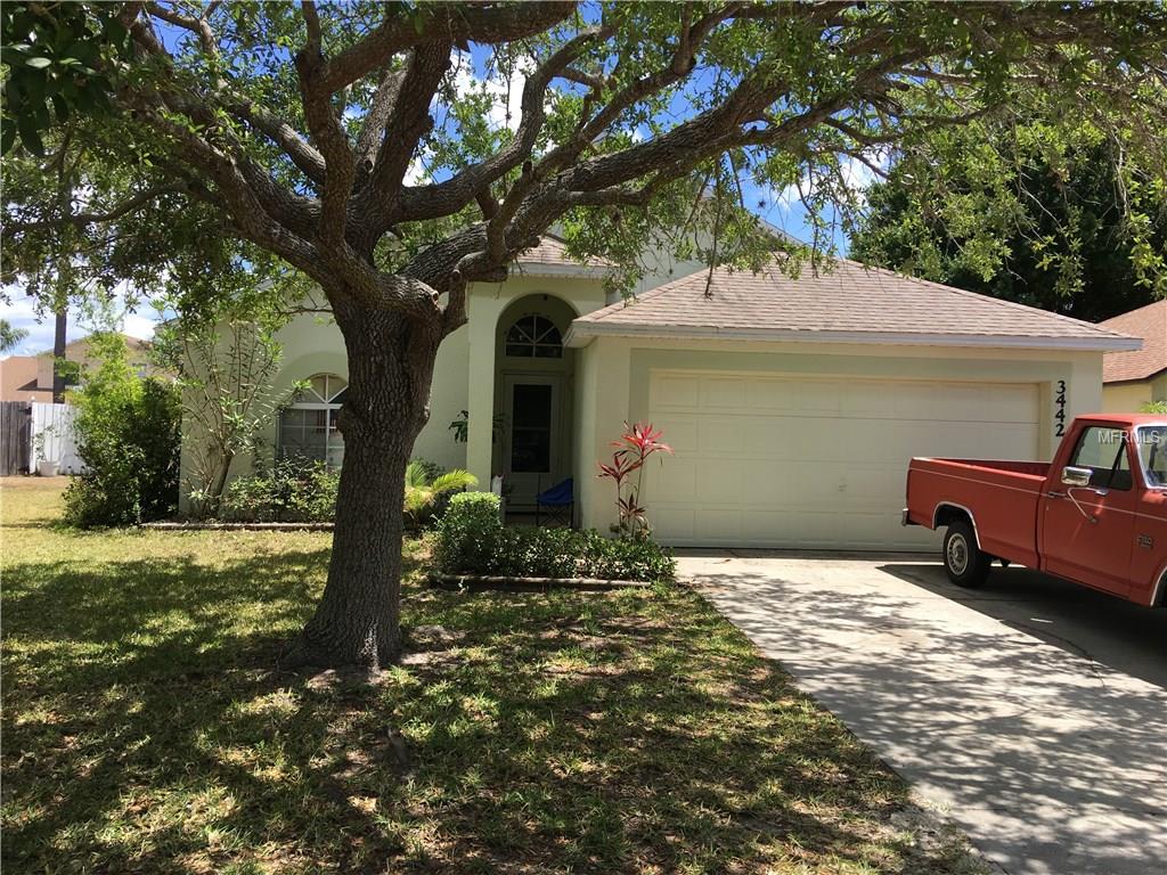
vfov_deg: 48.2
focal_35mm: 29
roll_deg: -2.3
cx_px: 584
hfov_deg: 61.7
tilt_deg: -0.2
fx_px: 978
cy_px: 438
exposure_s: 1/810
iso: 25
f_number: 2.2
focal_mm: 4.15
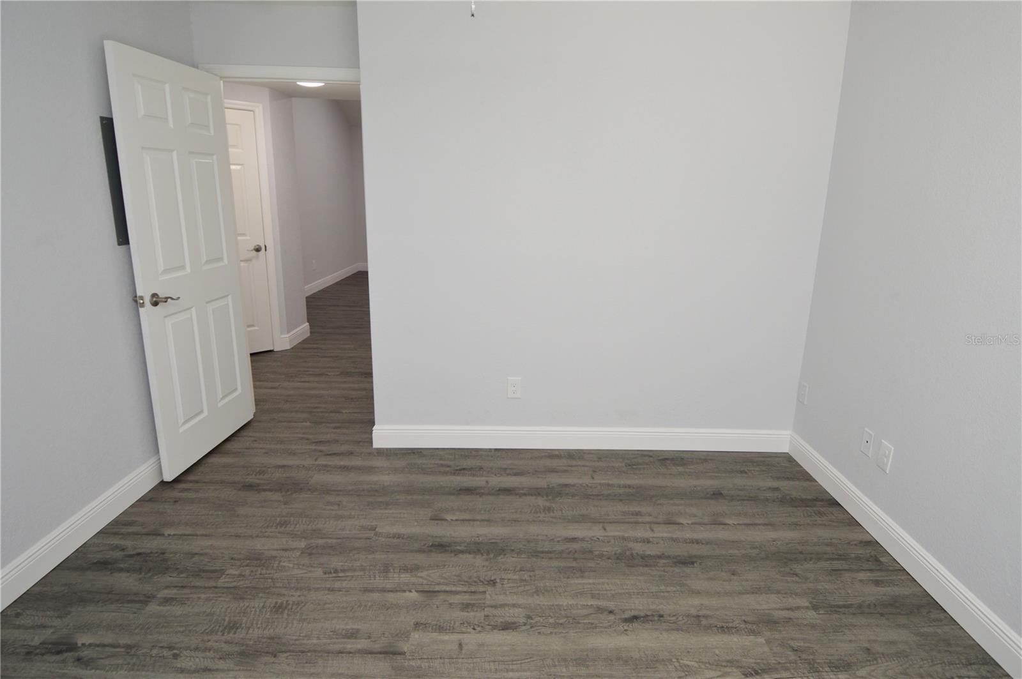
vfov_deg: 67.3
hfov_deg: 90.1
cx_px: 511
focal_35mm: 18
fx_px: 510
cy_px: 340
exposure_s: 1/60
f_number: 4
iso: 450
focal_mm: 12
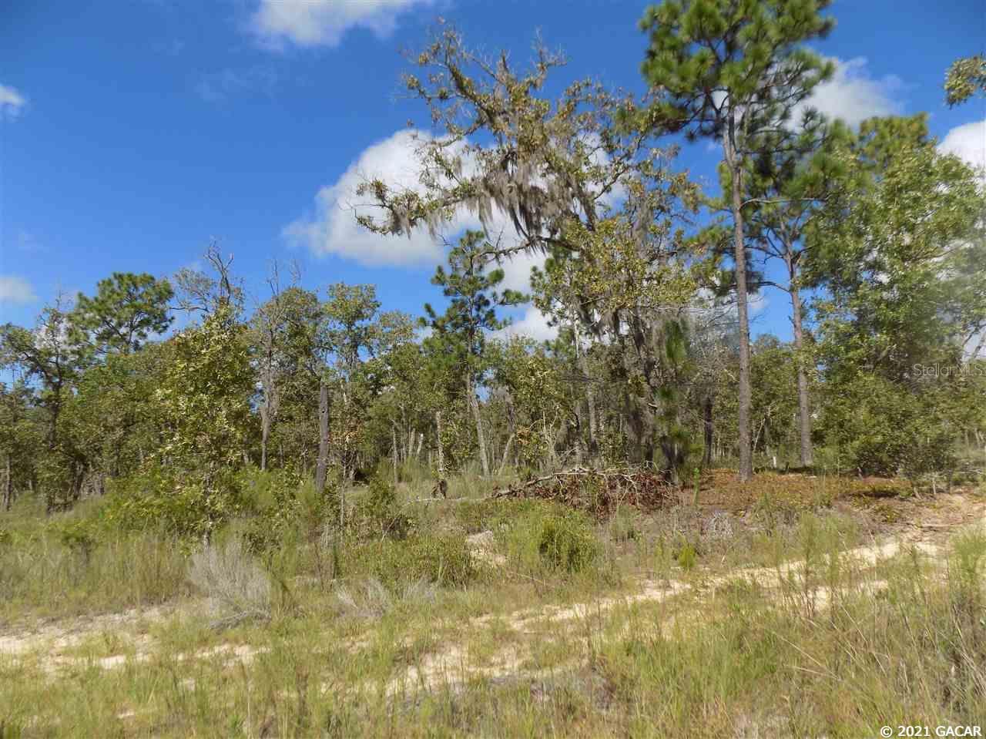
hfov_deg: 73.9
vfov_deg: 58.8
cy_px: 370
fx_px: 655
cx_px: 493
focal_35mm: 23
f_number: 3.1
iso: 80
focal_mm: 4
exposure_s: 1/1250
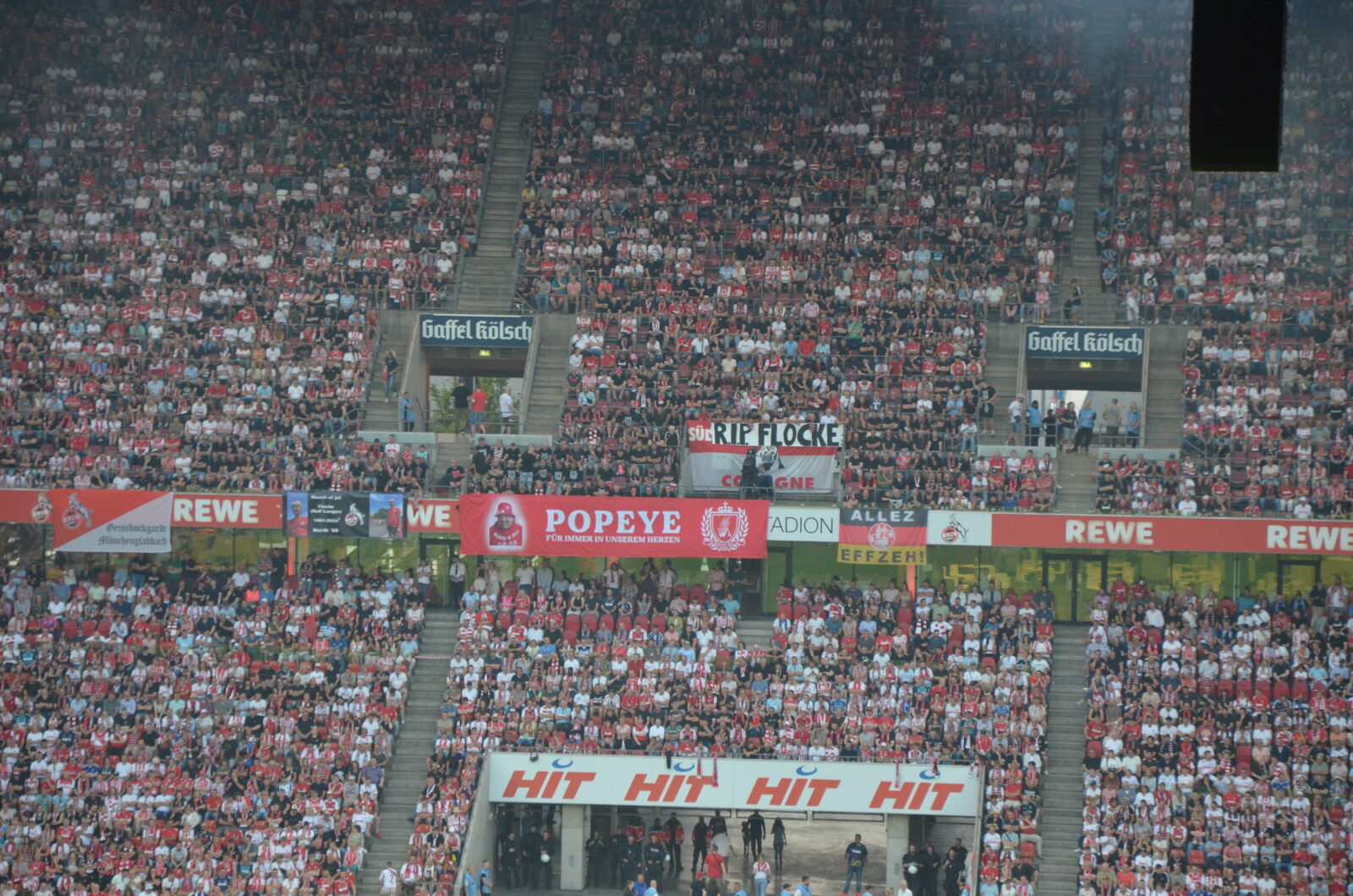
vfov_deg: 8.7
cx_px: 676
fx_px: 5908
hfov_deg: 13.1
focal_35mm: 158
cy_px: 448
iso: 1600
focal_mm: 105
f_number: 5.6
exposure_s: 1/200
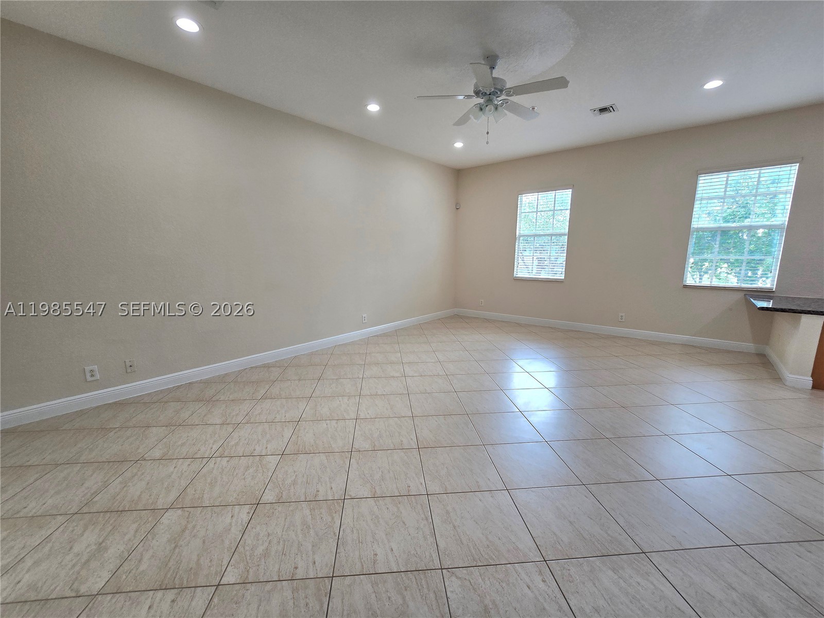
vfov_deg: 89.9
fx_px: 309
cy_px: 309
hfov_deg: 106.2
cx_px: 412
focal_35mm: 13
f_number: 2.2
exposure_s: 1/60.2
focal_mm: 2.2
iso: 64
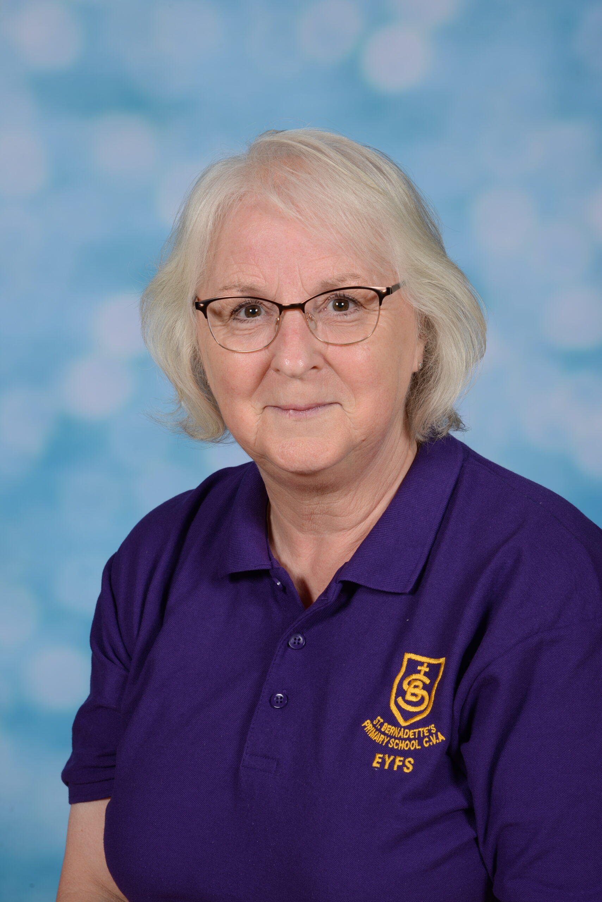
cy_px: 451
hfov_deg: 11.4
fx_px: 3007
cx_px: 301
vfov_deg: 17.1
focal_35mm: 120
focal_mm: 120
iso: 100
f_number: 11
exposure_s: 1/160
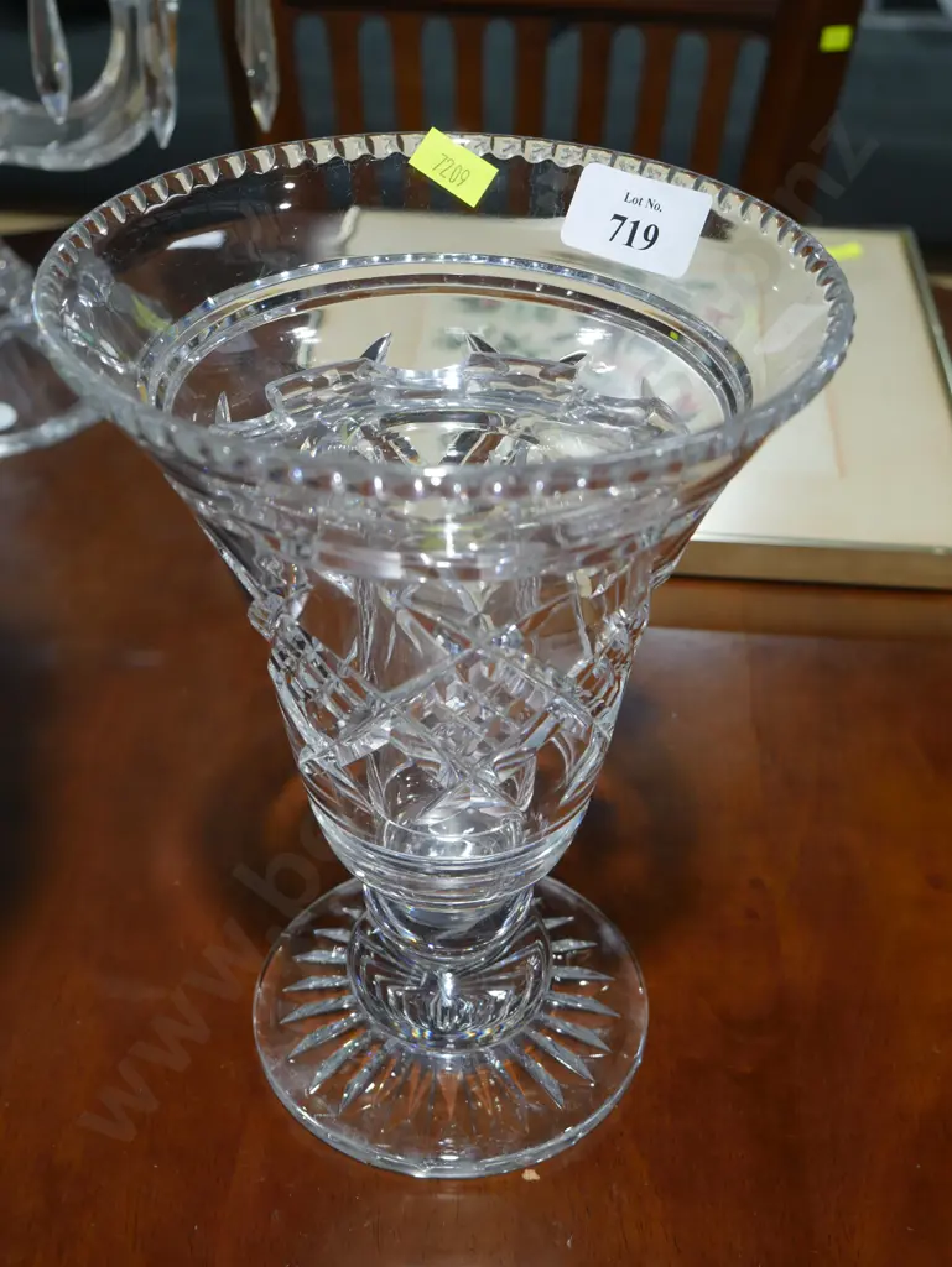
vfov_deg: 42.9
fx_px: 1612
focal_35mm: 44
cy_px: 634
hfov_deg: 32.9
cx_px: 476
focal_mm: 22
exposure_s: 1/60
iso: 500
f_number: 4.7
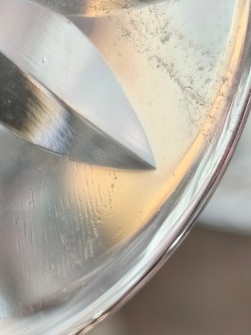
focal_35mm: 117
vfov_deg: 16.8
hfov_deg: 12.5
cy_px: 246
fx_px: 1131
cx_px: -3
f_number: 1.7
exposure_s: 1/100
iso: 250
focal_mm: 6.06
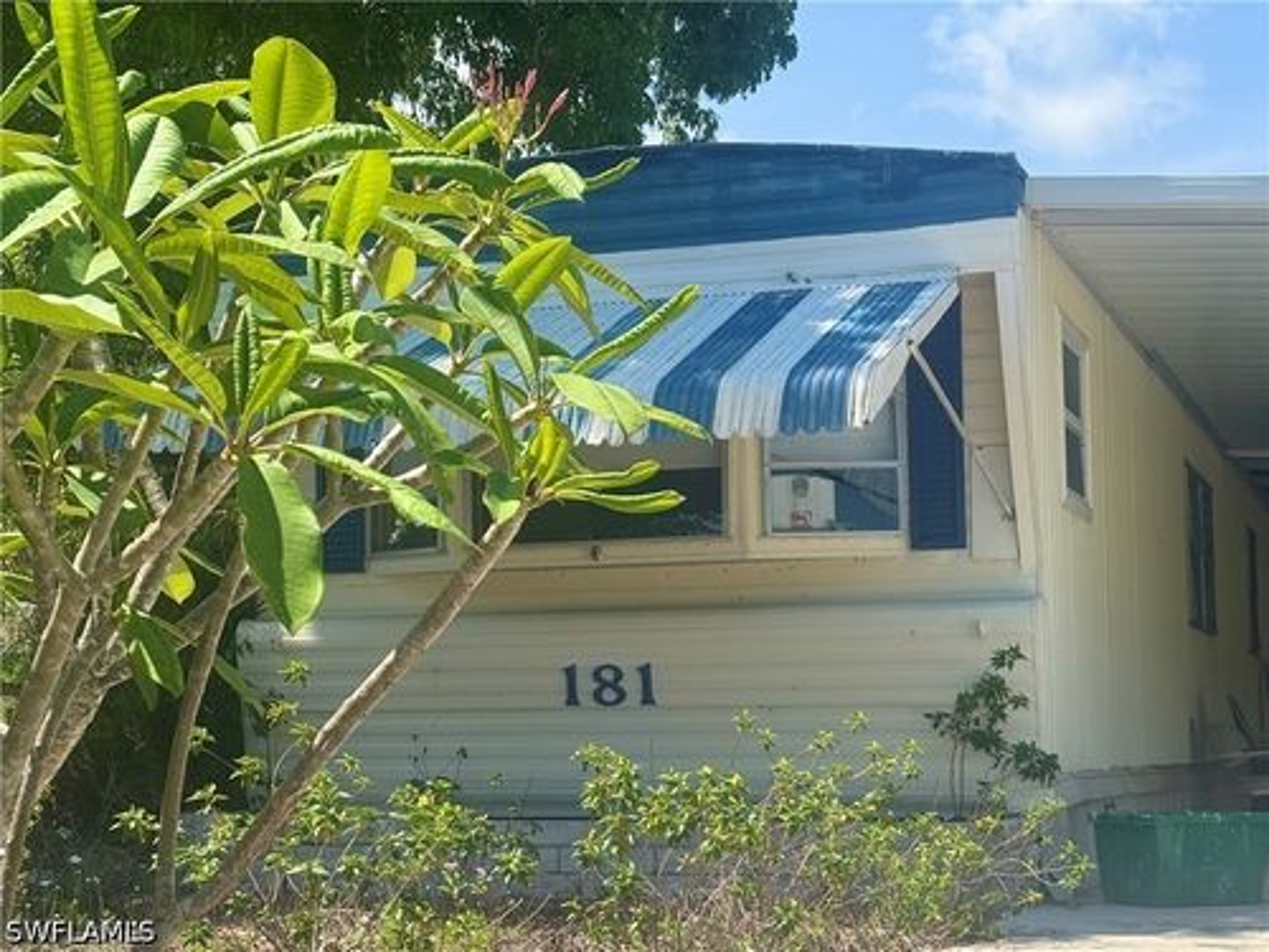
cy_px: 476
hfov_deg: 39.7
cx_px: 634
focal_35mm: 48
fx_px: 1760
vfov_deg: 30.3
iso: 64
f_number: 1.78
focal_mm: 6.76
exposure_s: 1/4310
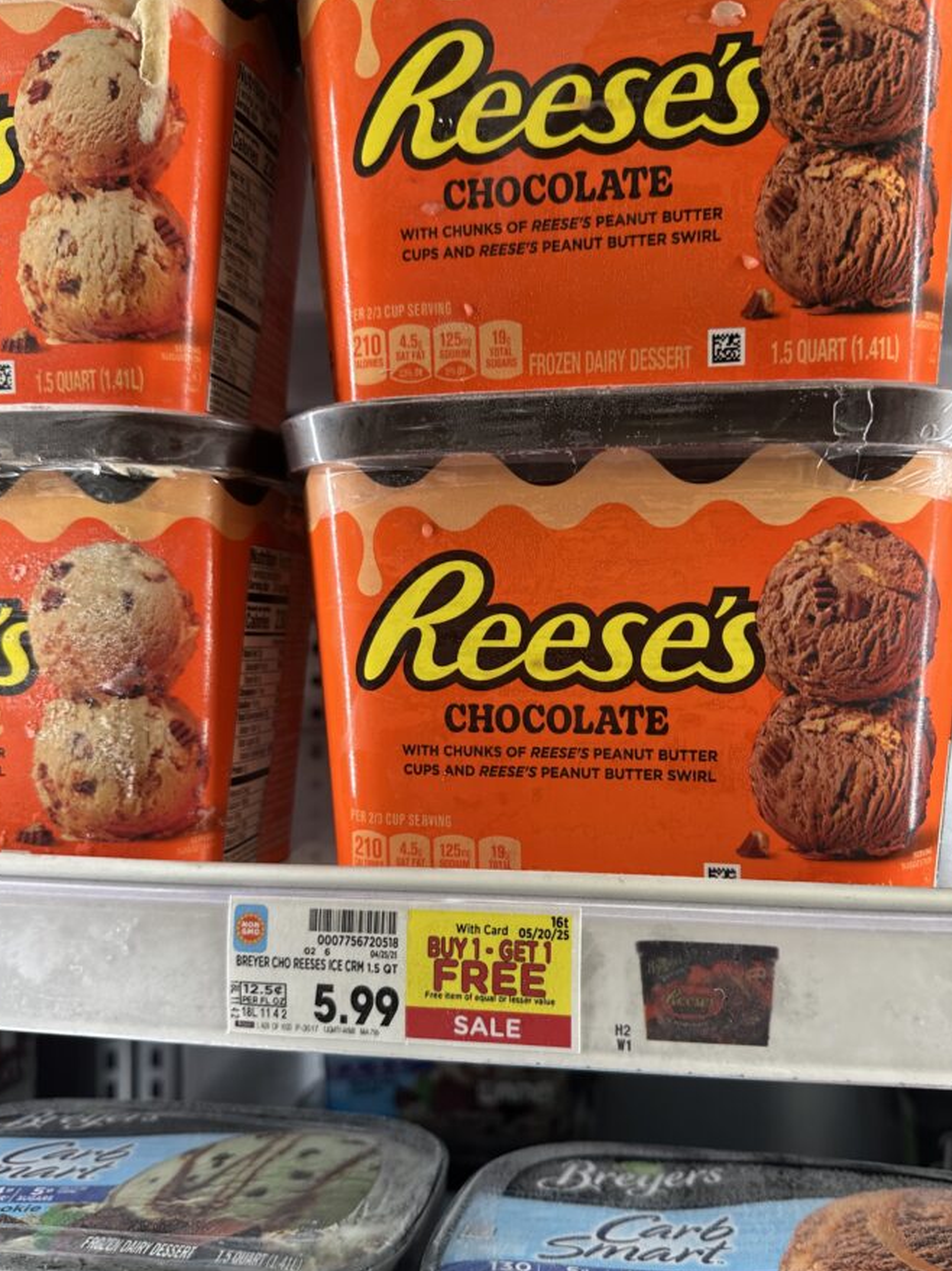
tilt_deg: -1.1
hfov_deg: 49.6
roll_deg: -3.3
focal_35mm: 28
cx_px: 534
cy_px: 651
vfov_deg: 63.4
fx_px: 1027
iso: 100
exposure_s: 1/121
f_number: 1.78
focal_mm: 6.86
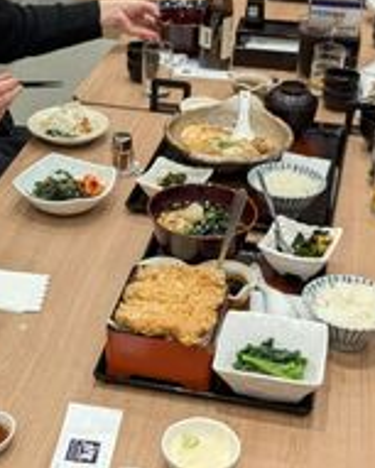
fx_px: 956
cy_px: 185
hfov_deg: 22.1
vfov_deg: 27.4
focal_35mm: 69
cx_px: 115
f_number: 1.73
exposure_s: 1/120
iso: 101
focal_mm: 4.38
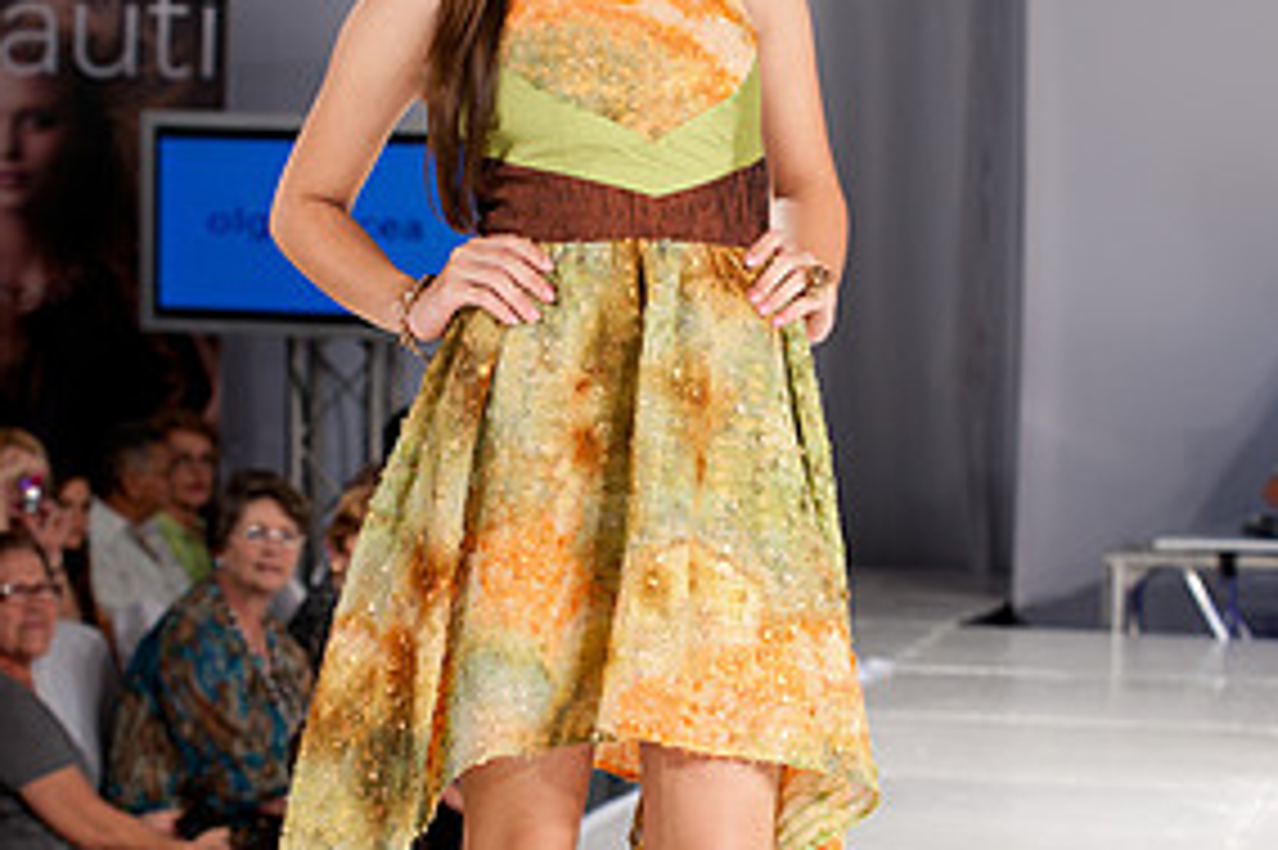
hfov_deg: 18.4
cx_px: 670
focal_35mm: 111
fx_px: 3938
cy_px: 463
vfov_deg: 12.3
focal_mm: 70
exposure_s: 1/125
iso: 200
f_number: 5
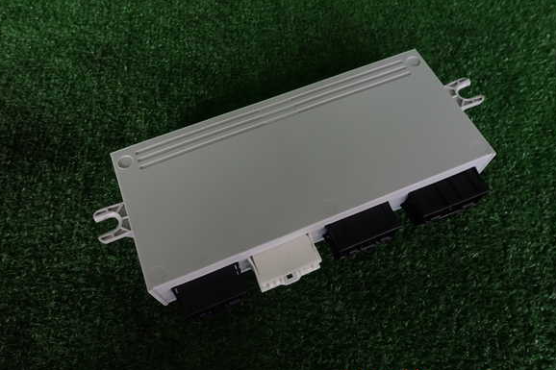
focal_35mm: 27
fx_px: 417
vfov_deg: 47.9
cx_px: 273
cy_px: 176
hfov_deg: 67.4
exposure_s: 1/125
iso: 100
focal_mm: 4.5
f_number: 2.8
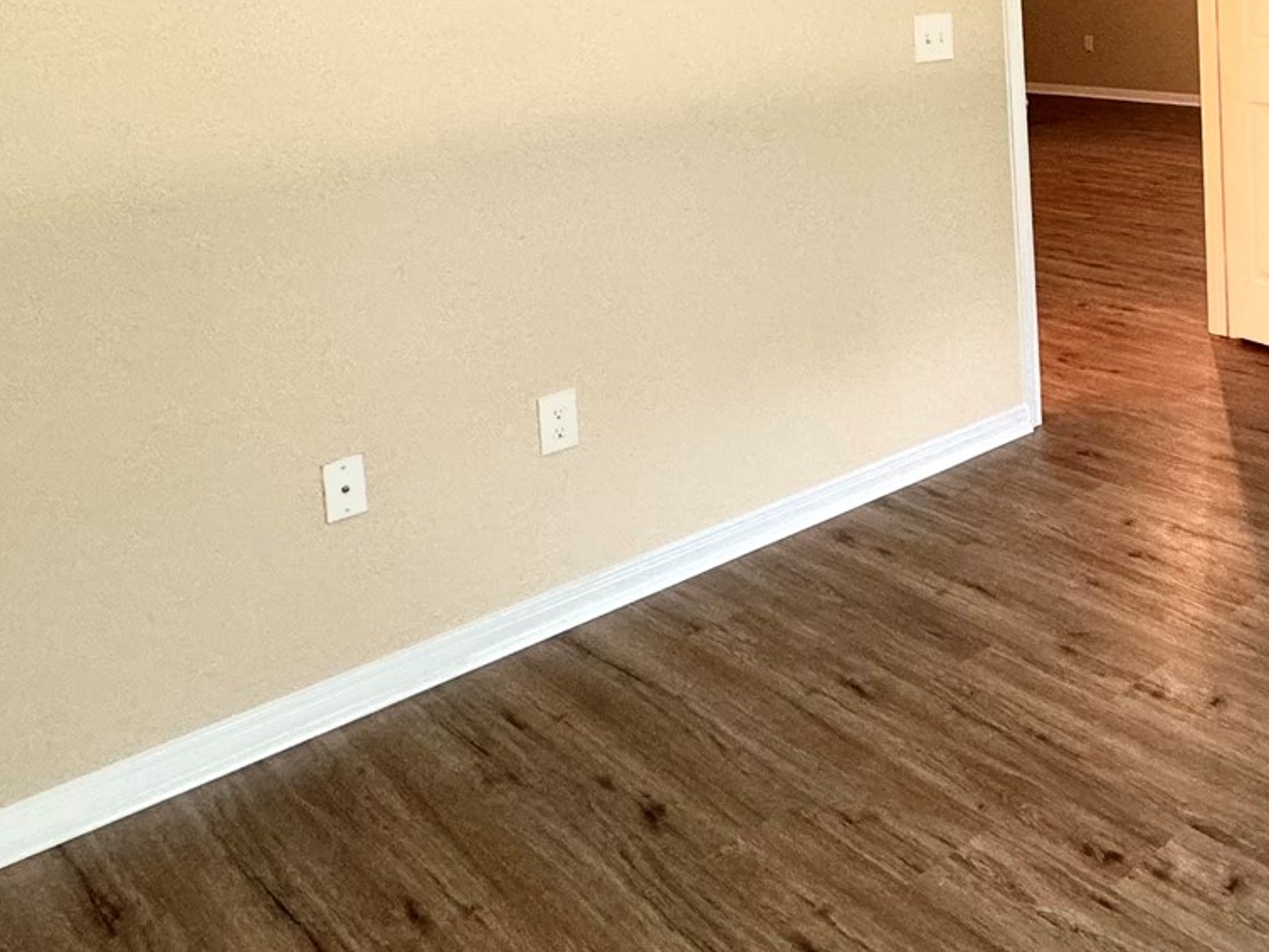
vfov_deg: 34.8
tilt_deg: -6.7
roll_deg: +1.9
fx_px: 1393
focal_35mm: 38
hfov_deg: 43.6
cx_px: 1202
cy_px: 39
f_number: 2.2
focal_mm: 2.22
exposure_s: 1/60
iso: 200
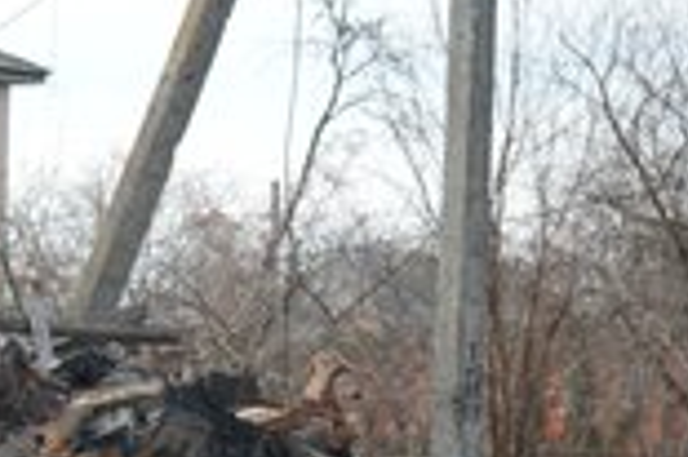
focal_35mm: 181
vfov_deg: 7.5
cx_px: 129
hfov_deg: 11.3
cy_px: 535
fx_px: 3455
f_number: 2.8
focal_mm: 70
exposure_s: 1/50
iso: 125
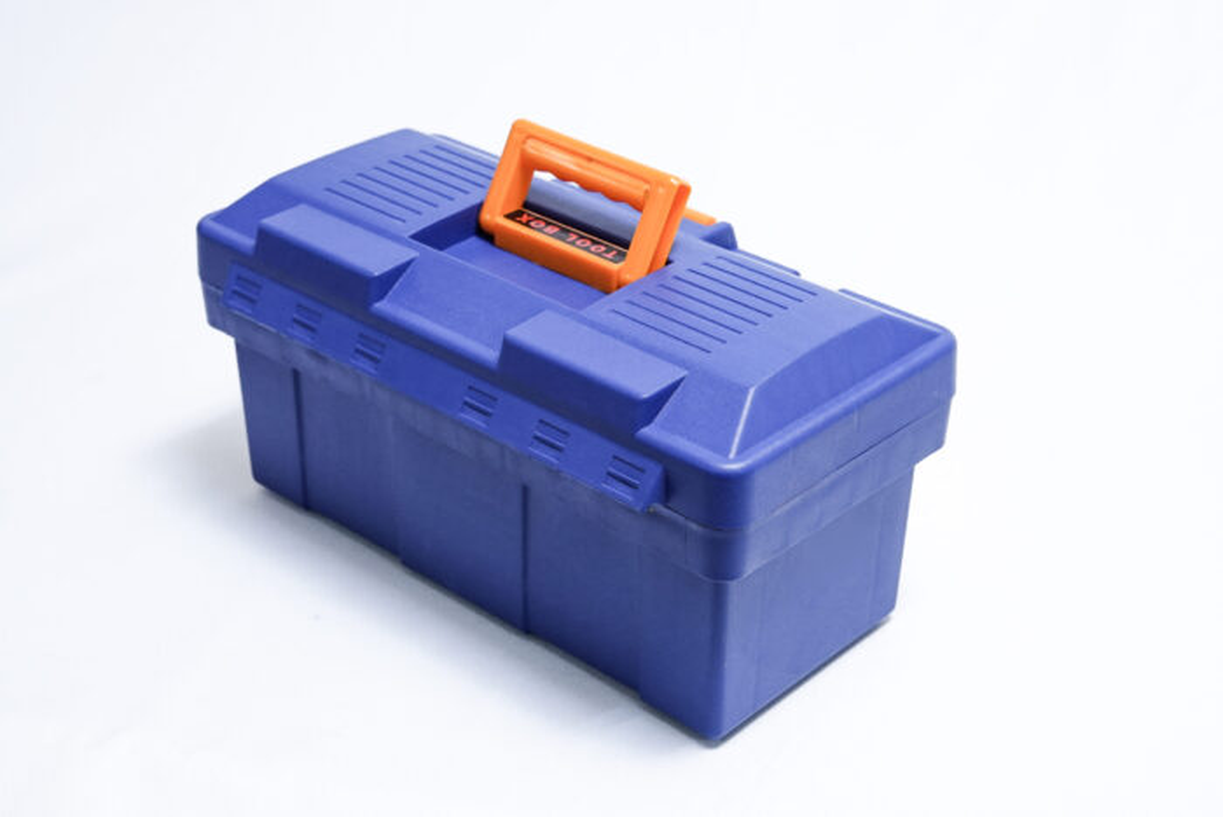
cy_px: 408
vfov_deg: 22.3
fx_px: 2074
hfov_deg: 32.9
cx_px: 612
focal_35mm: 61
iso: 3200
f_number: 8
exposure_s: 1/250
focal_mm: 61
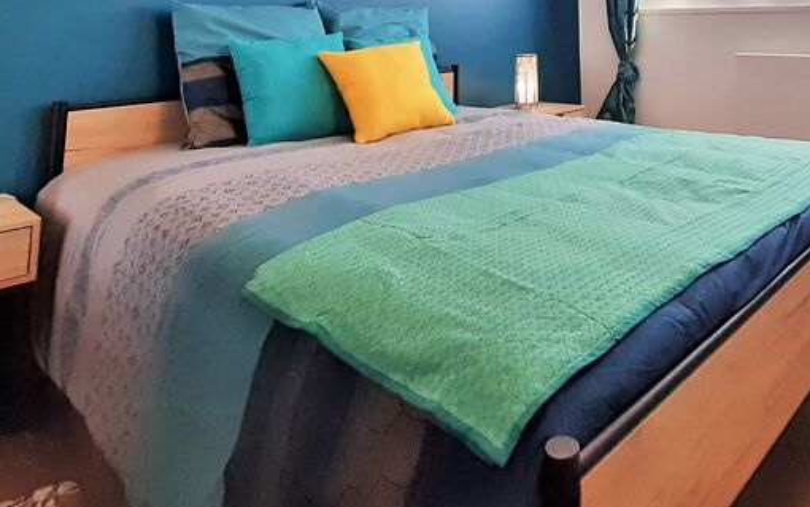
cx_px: 565
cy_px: -68
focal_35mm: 27
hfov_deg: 65.8
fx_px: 596
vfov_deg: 37.4
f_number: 2.2
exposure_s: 1/100
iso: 50
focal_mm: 1.42
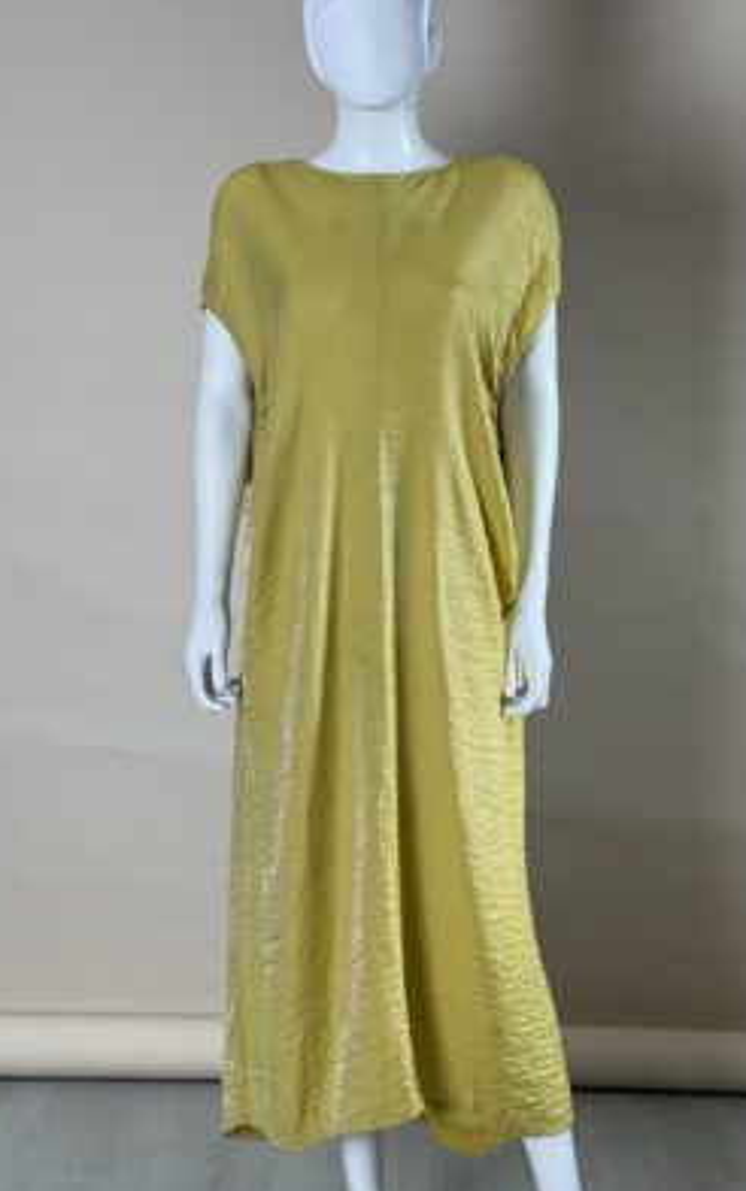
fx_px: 2242
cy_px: 600
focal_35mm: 69
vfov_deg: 29.8
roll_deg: -0.7
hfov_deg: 18.9
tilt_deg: -8.5
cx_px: 418
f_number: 2.2
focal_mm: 7.5
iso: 200
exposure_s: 1/121
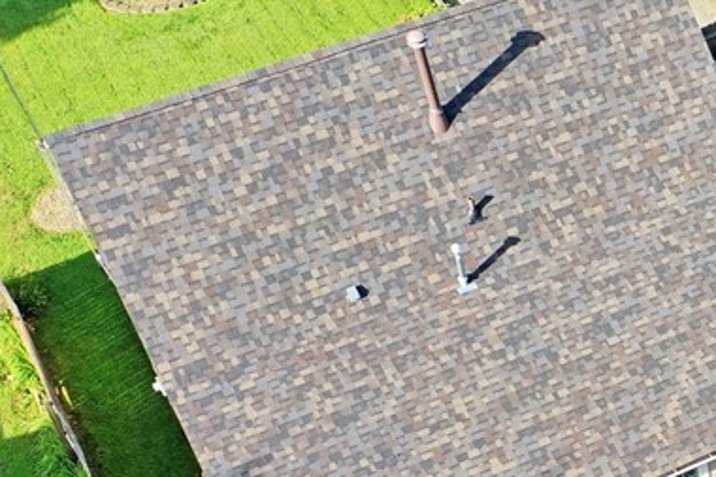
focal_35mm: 80
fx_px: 1590
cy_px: 592
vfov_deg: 16.3
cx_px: 869
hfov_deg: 23.2
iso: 100
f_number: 4.5
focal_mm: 10.26
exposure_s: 1/200
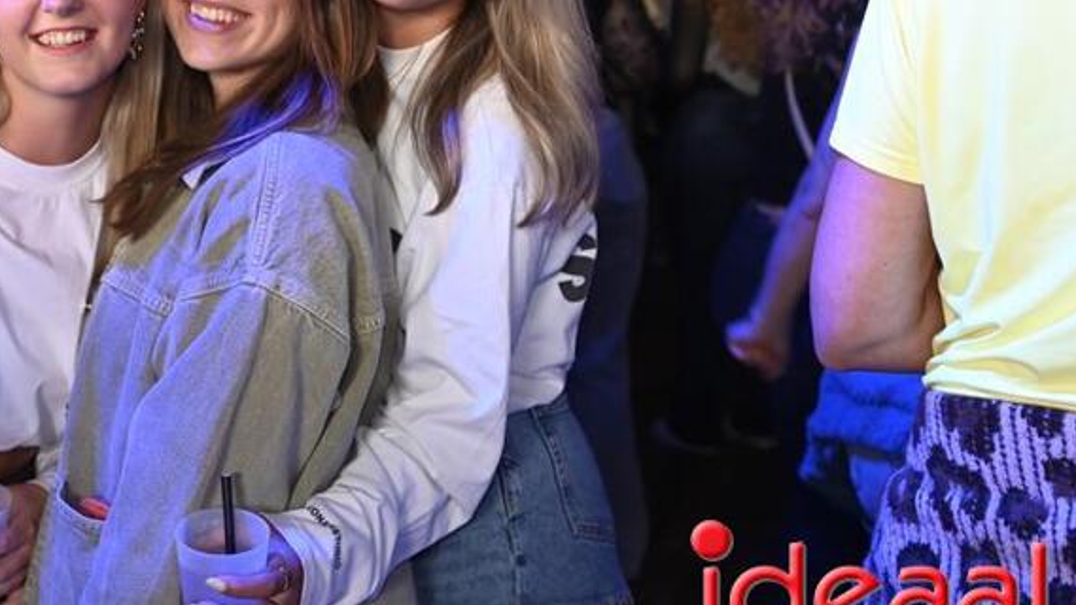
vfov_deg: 19.2
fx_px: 1769
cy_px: 109
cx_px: 206
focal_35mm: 62
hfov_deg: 32.8
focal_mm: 34
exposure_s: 1/60
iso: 1800
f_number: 4
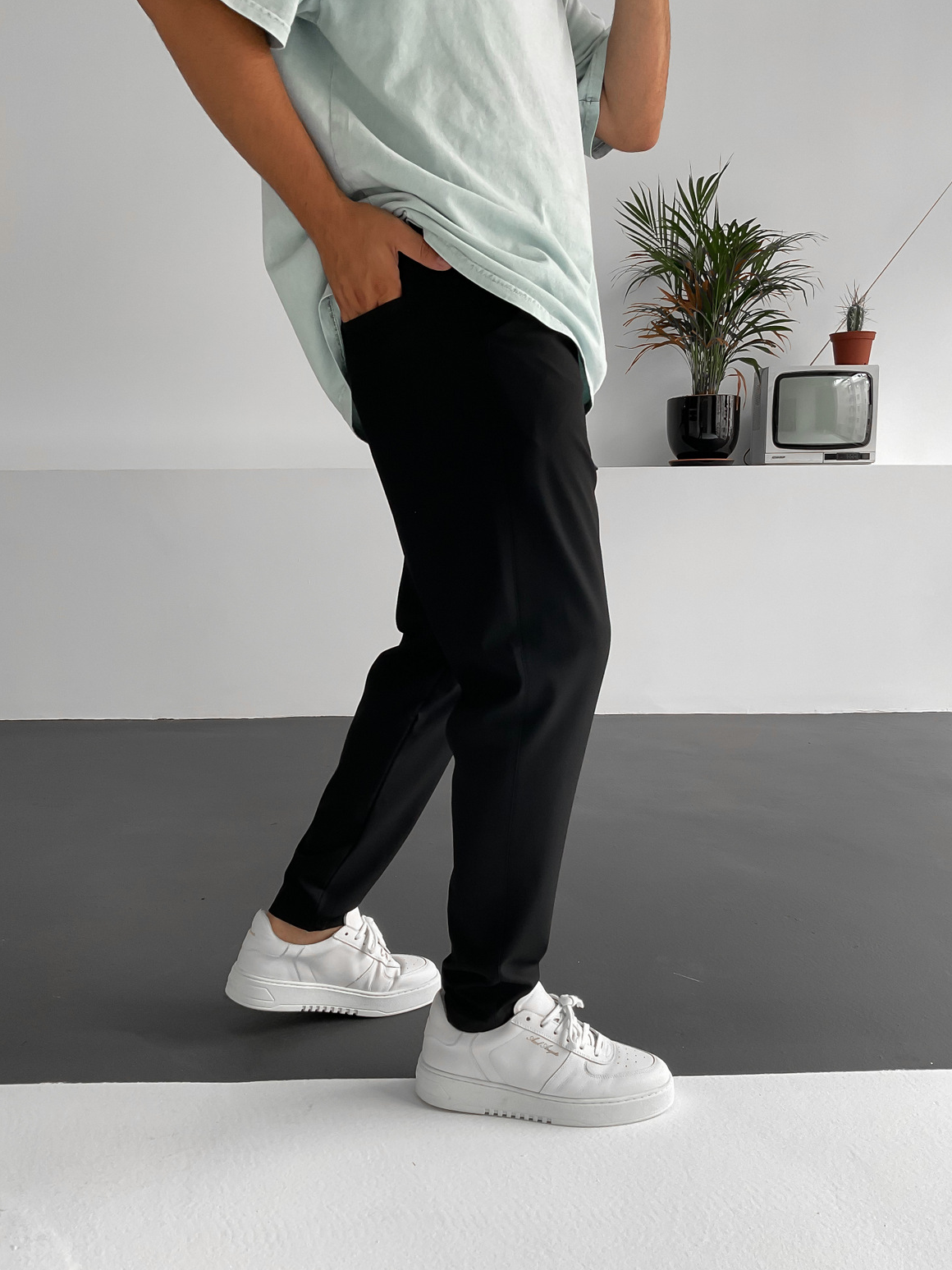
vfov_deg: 60.0
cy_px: 639
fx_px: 1100
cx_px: 472
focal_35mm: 30
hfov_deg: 46.8
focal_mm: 3
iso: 50
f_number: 1.8
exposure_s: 1/120
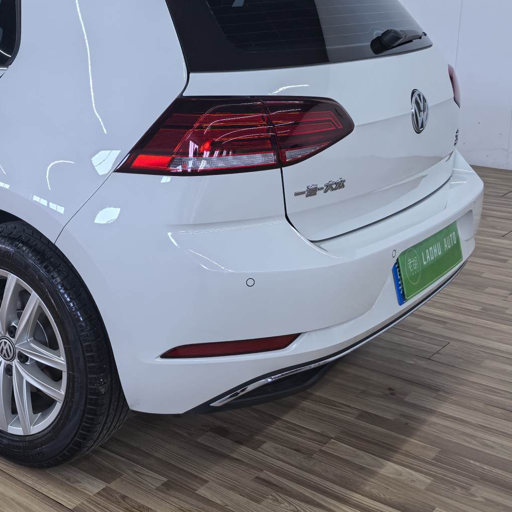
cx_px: -1
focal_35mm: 48
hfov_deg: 32.5
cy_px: 176
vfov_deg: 35.1
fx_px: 803
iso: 200
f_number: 2
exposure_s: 1/100
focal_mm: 5.75
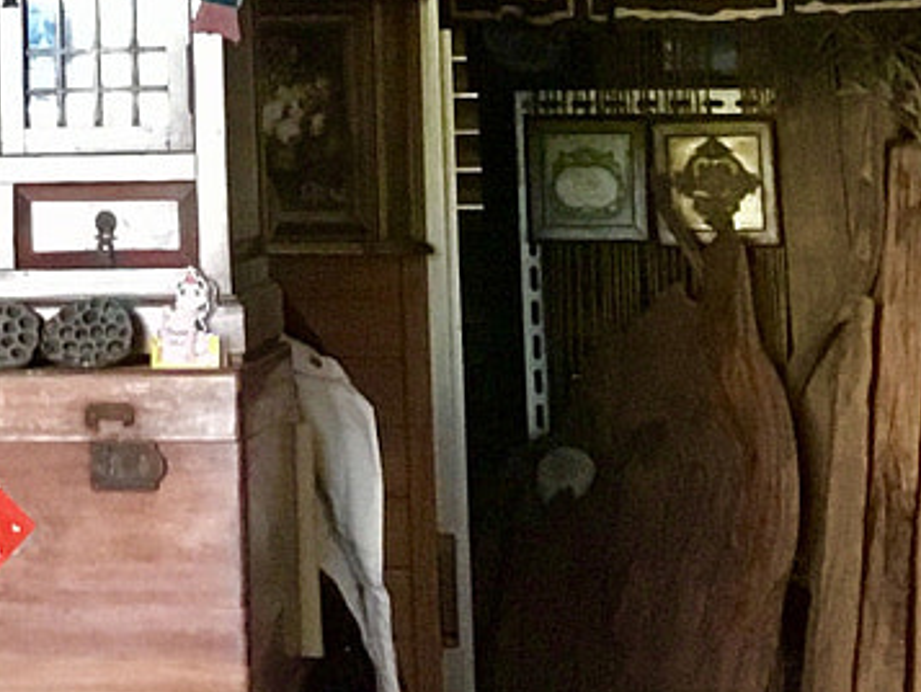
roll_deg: +0.8
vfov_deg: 9.9
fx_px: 3700
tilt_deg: +12.7
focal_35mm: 139
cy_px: -700
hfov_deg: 14.0
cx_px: 54
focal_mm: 3.3
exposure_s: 1/30
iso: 200
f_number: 2.4
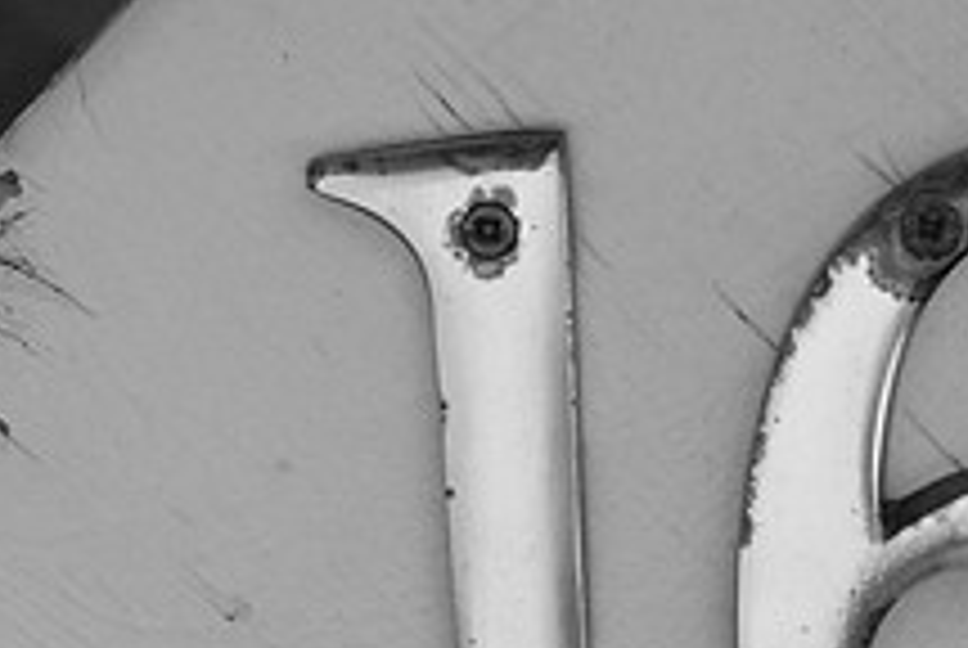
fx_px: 5987
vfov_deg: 6.2
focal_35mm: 222
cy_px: 360
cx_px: 783
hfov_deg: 9.2
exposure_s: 1/400
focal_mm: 55
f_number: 10
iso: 1000
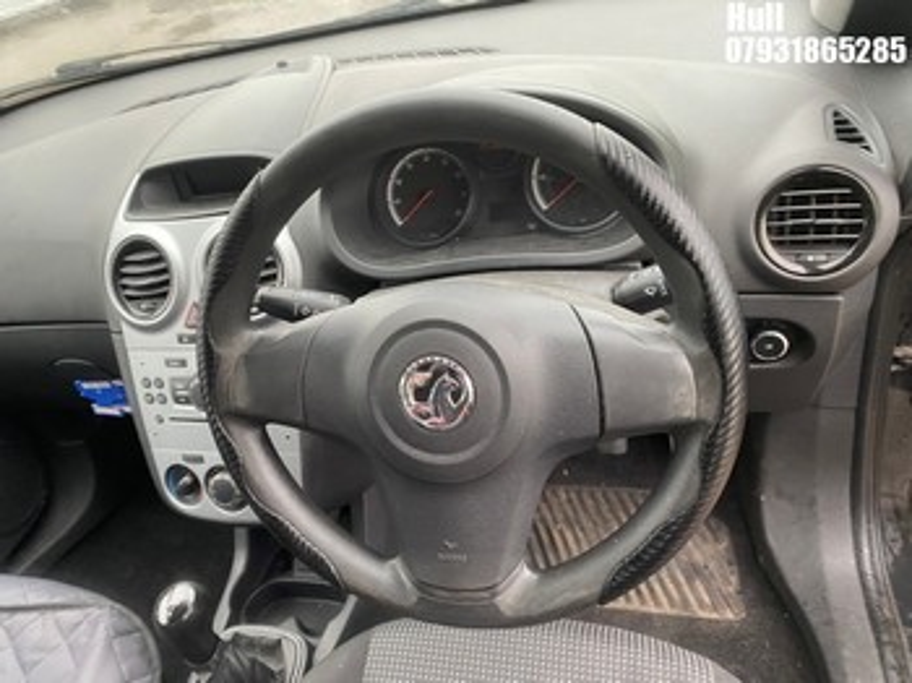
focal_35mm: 26
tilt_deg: -35.5
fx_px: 685
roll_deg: +17.9
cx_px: 456
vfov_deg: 53.0
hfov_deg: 67.3
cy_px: 342
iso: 125
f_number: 1.8
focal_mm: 4.25
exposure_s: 1/60
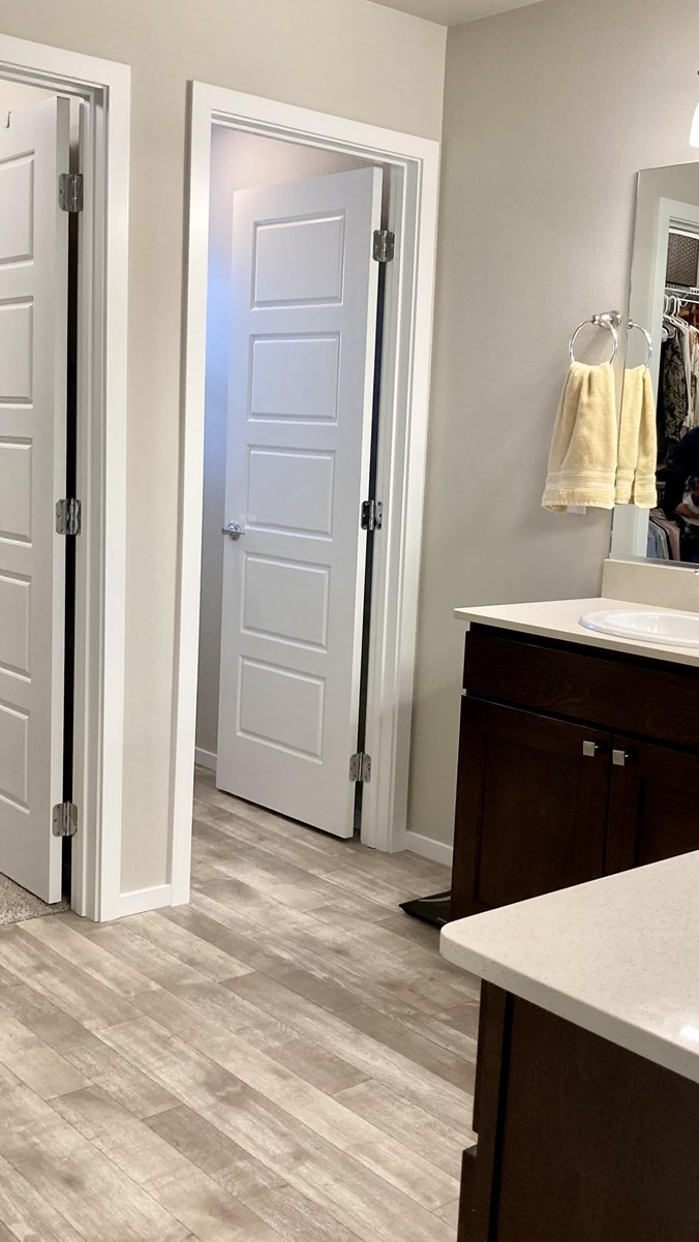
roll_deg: -2.6
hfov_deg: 30.4
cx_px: 365
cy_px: 617
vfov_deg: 51.6
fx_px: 1284
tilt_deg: -6.5
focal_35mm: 39
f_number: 1.8
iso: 80
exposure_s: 1/60
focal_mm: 3.99
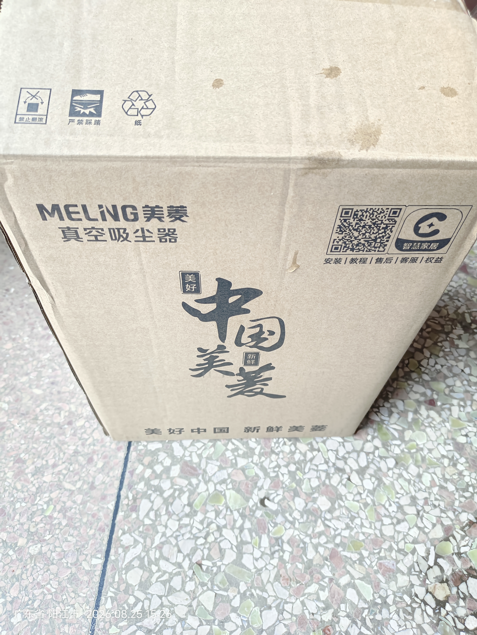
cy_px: 318
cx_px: 238
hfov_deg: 58.9
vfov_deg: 73.9
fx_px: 423
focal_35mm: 23
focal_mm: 5.56
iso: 867
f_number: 1.88
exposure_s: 1/50
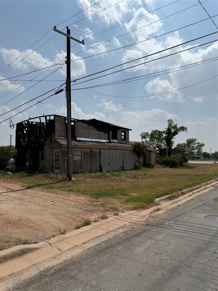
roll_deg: -0.6
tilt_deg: +3.1
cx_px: 109
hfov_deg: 56.8
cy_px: 146
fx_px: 202
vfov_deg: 71.6
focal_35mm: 24
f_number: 1.78
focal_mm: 6.76
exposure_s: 1/14286
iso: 64
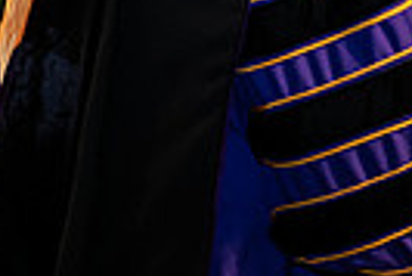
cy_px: -91
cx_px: 455
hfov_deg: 7.8
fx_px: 3002
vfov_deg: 5.2
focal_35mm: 262
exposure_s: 1/200
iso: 1600
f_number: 6.3
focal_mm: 60
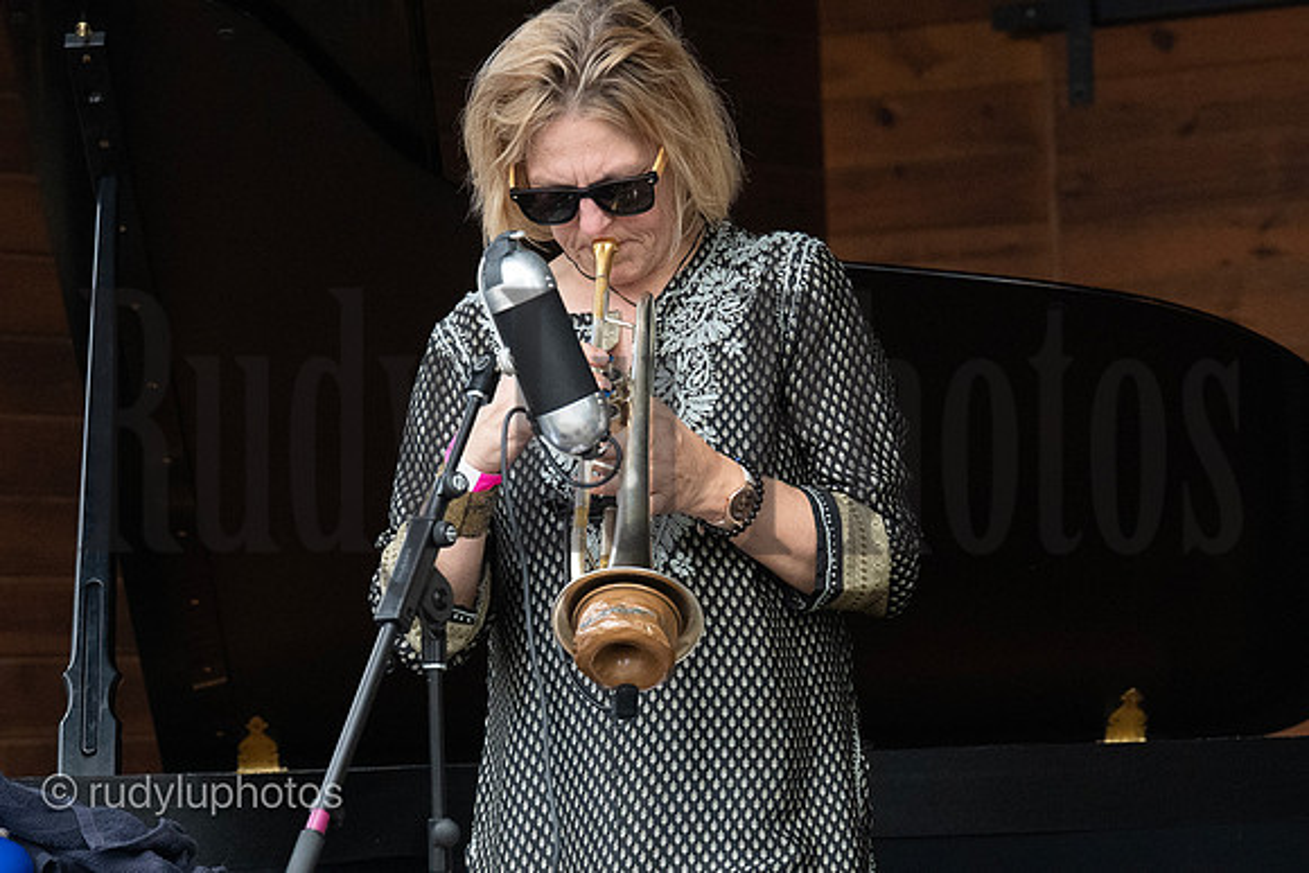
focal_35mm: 150
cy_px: 436
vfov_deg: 9.2
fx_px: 5455
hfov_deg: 13.7
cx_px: 654
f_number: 5.6
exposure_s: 1/2000
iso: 6400
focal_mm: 100
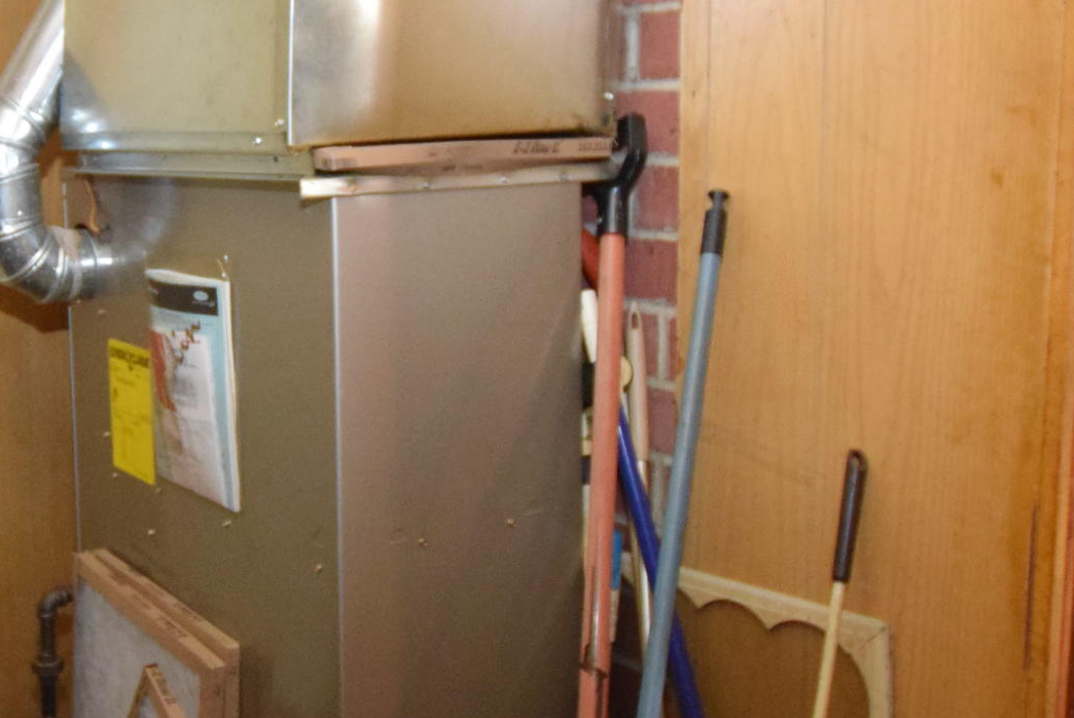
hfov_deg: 43.4
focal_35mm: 43
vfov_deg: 31.0
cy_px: 239
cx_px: 224
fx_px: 1284
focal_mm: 10
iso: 3200
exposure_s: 1/60
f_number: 3.5
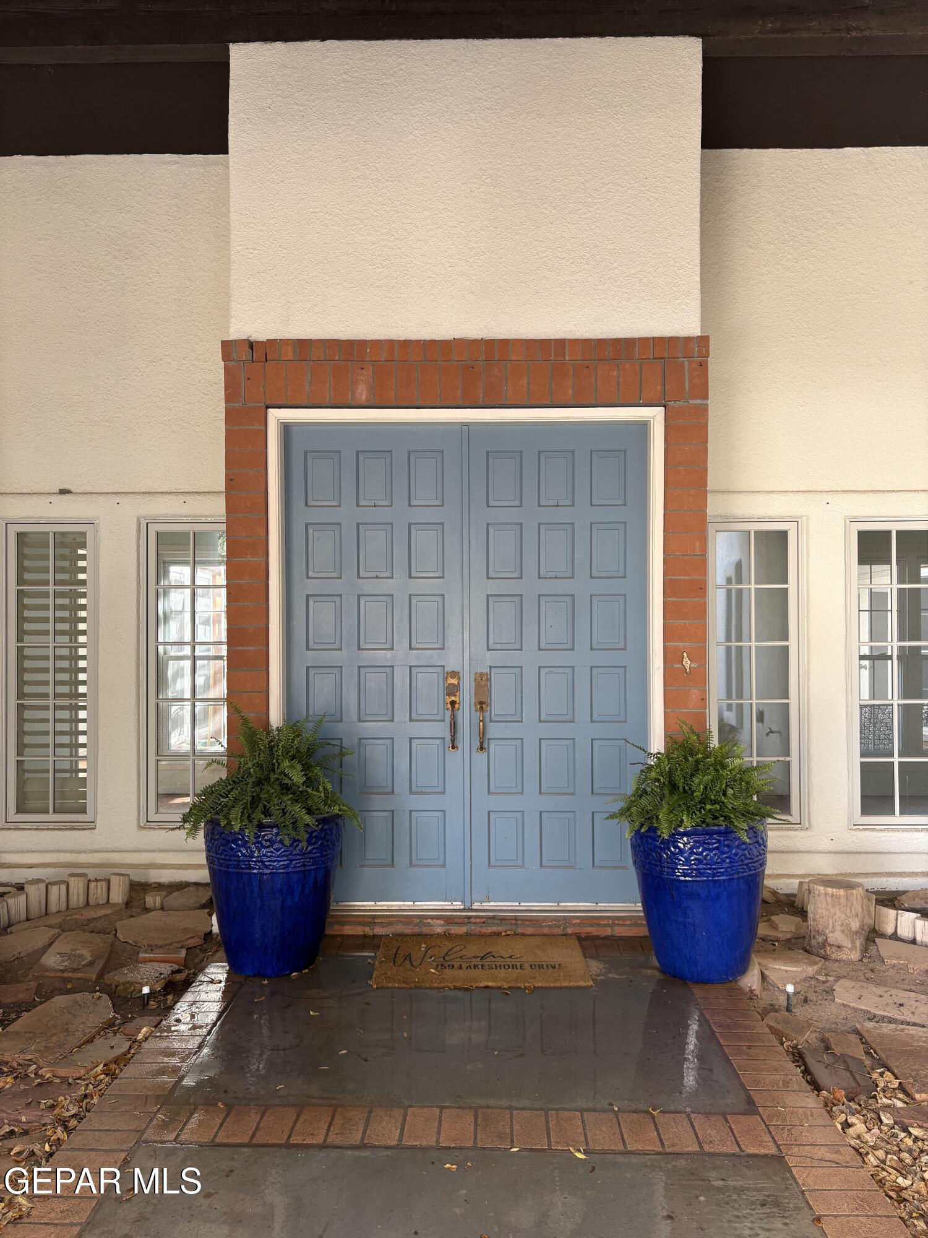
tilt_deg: +0.5
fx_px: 929
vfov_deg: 67.3
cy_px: 619
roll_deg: -0.3
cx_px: 464
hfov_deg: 53.1
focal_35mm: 26
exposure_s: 1/122
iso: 80
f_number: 1.6
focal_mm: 5.96
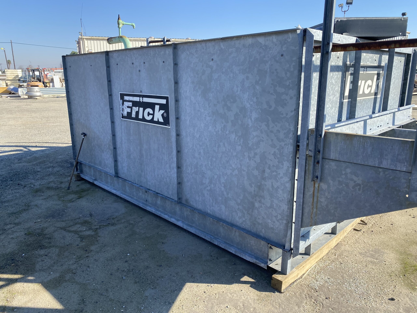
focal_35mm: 26
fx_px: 313
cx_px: 208
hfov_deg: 67.3
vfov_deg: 53.1
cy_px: 156
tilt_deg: -14.0
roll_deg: +1.4
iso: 32
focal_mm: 4.25
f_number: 1.8
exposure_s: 1/1464
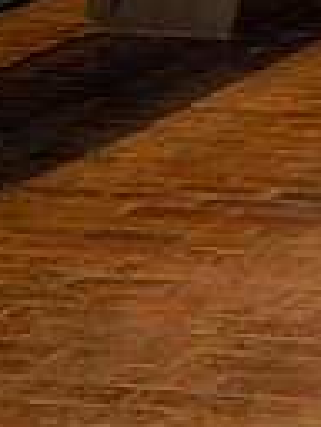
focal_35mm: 239
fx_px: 2955
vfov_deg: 8.2
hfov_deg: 5.9
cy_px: -140
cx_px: 839
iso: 1250
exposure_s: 1/125
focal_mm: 55
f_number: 3.5
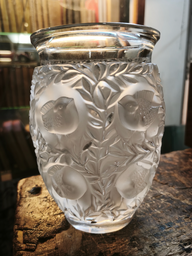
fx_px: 207
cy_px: 128
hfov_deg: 49.7
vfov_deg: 63.4
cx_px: 96
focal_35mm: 28
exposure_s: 1/100
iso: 320
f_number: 1.7
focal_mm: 5.35
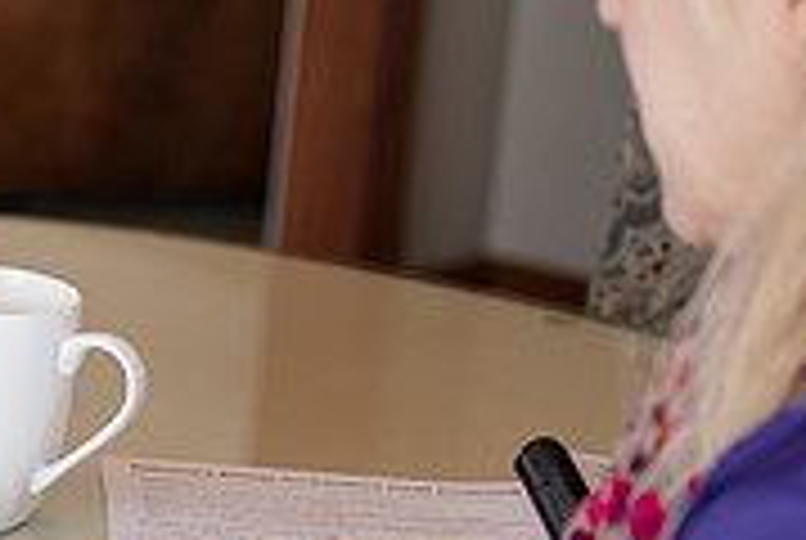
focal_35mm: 194
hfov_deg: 10.5
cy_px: 254
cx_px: -54
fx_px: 4351
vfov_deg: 7.1
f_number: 3.5
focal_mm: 60
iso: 400
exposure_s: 1/125
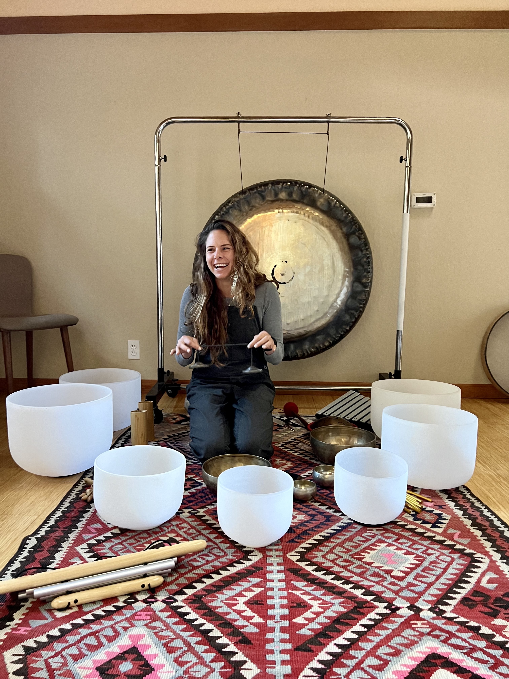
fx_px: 510
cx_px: 254
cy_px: 340
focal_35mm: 26
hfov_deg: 53.1
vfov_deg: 67.3
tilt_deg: -7.3
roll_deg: -0.2
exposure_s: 1/44
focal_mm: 5.7
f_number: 1.5
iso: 500
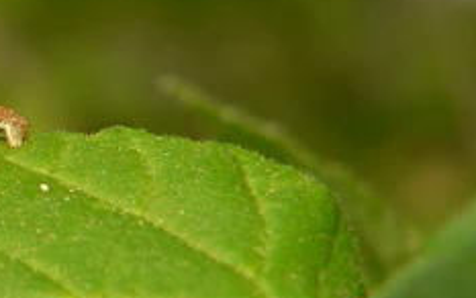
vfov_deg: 5.2
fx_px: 3284
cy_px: 133
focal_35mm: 253
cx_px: -110
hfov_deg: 8.2
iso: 100
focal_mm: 14.5
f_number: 4
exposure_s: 1/320
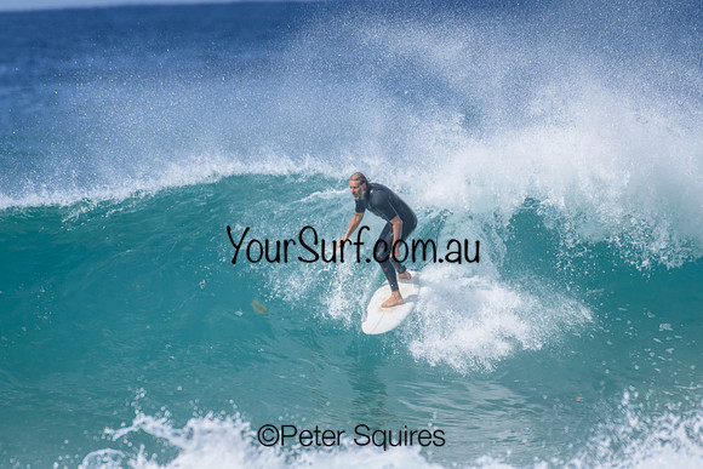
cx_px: 352
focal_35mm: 1000
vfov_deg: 1.4
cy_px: 234
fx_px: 19531
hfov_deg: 2.1
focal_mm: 1000
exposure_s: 1/2000
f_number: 11
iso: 720
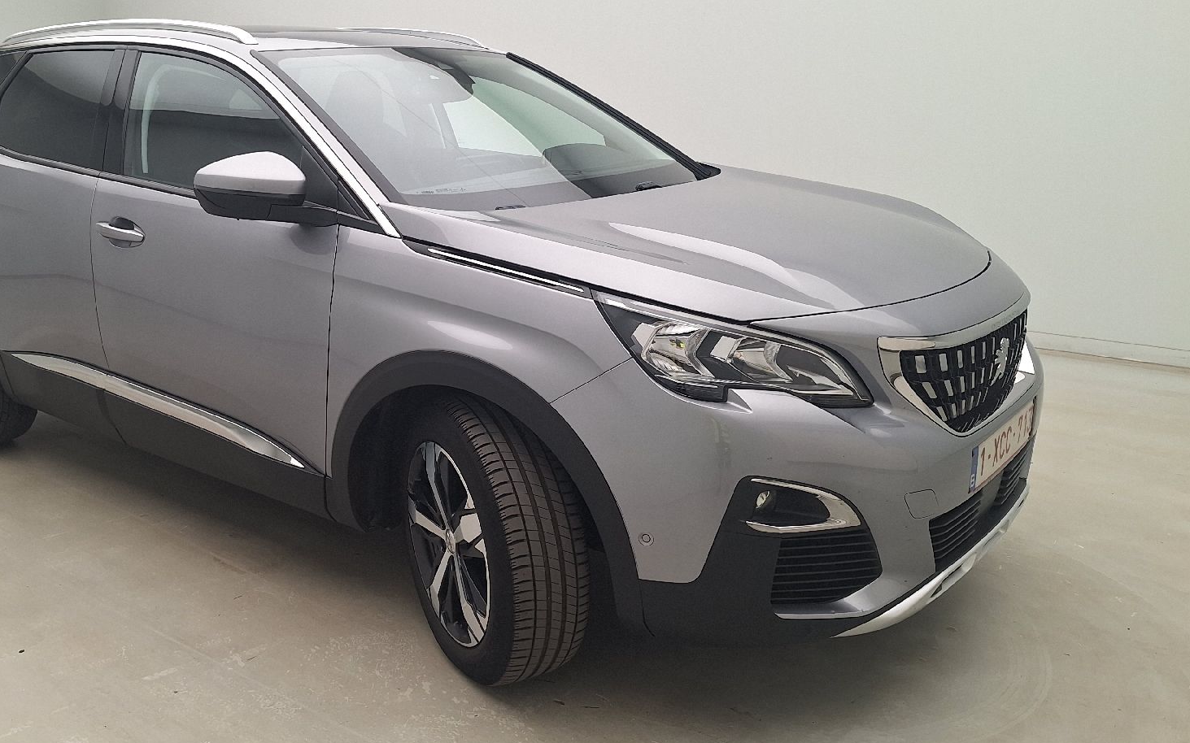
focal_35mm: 32
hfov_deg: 59.0
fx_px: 1038
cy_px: 324
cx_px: 454
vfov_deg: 39.4
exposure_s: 1/100
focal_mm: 5.54
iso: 40
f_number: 1.8
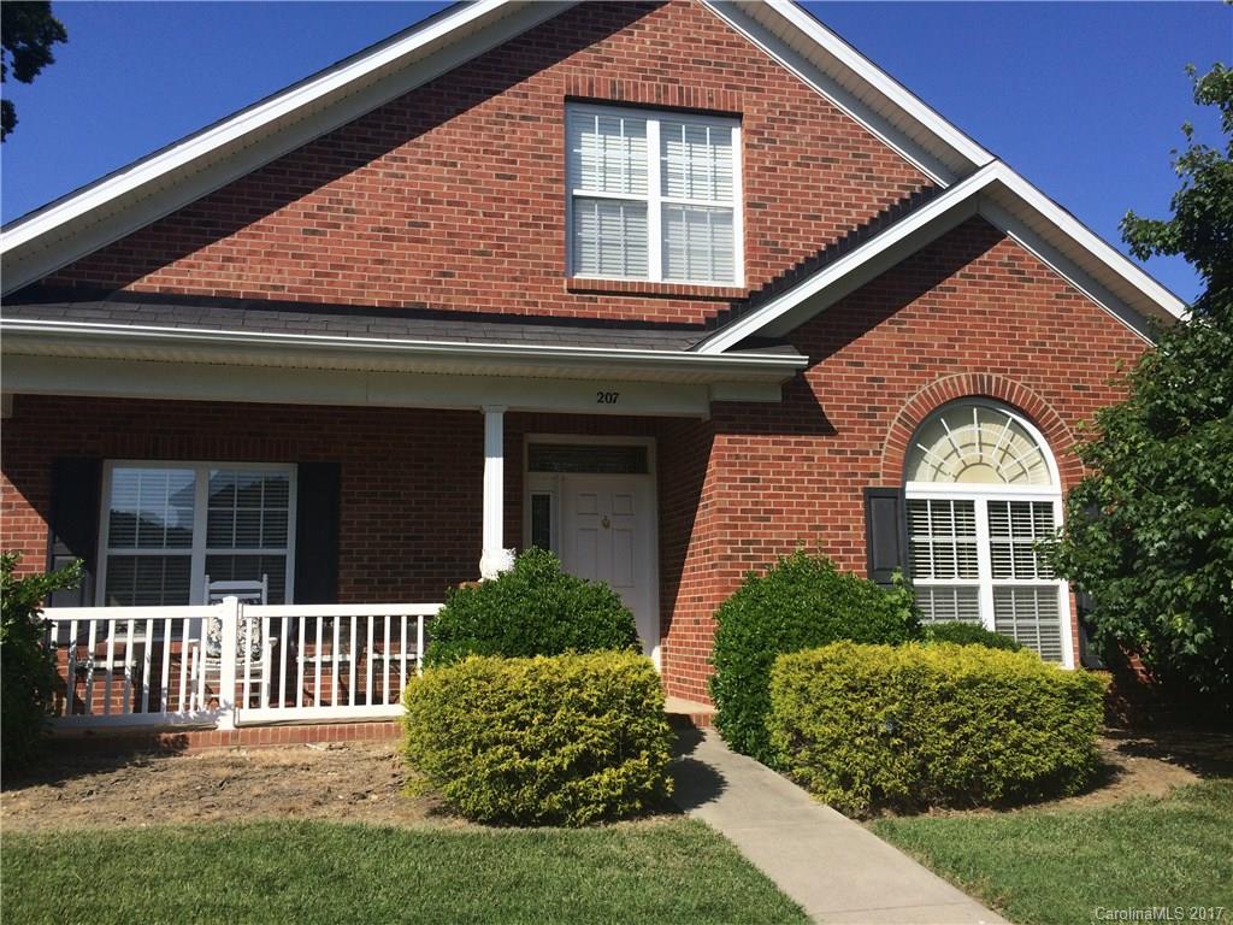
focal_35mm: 29
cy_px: 462
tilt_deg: +9.5
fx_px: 1033
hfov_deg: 61.7
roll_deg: +0.6
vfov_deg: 48.2
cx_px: 616
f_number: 2.2
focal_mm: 4.15
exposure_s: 1/2564
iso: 32
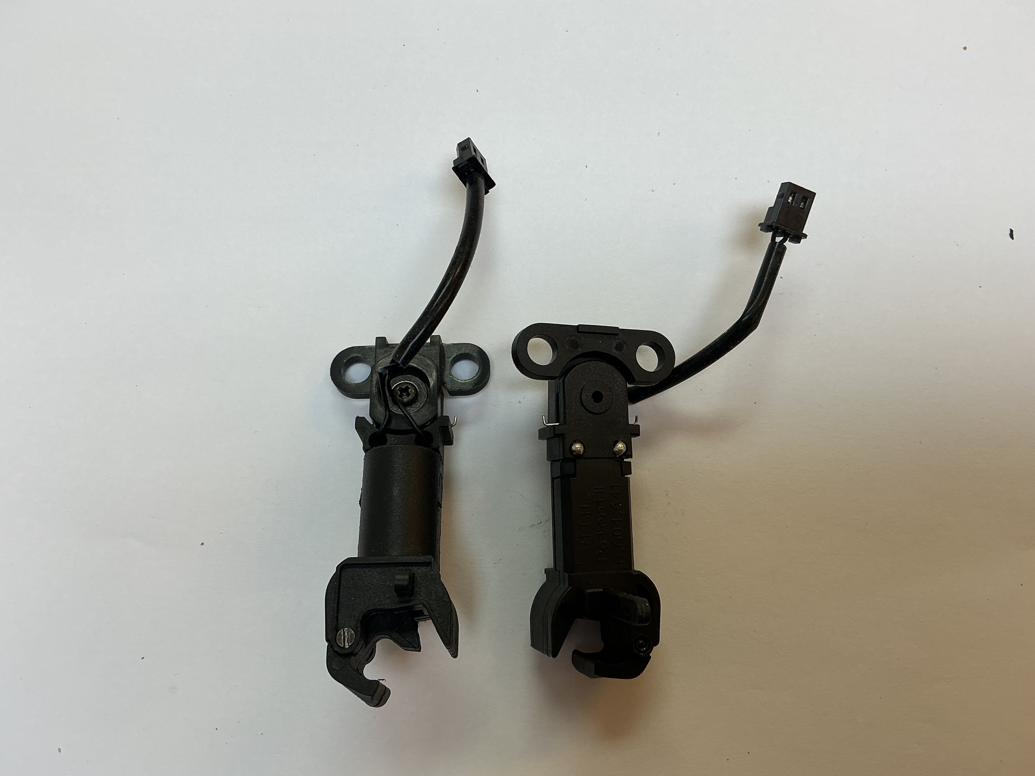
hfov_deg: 61.7
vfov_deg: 48.2
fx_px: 867
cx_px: 518
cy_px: 388
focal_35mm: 29
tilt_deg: -84.9
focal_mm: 3
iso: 32
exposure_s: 1/100
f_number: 1.8
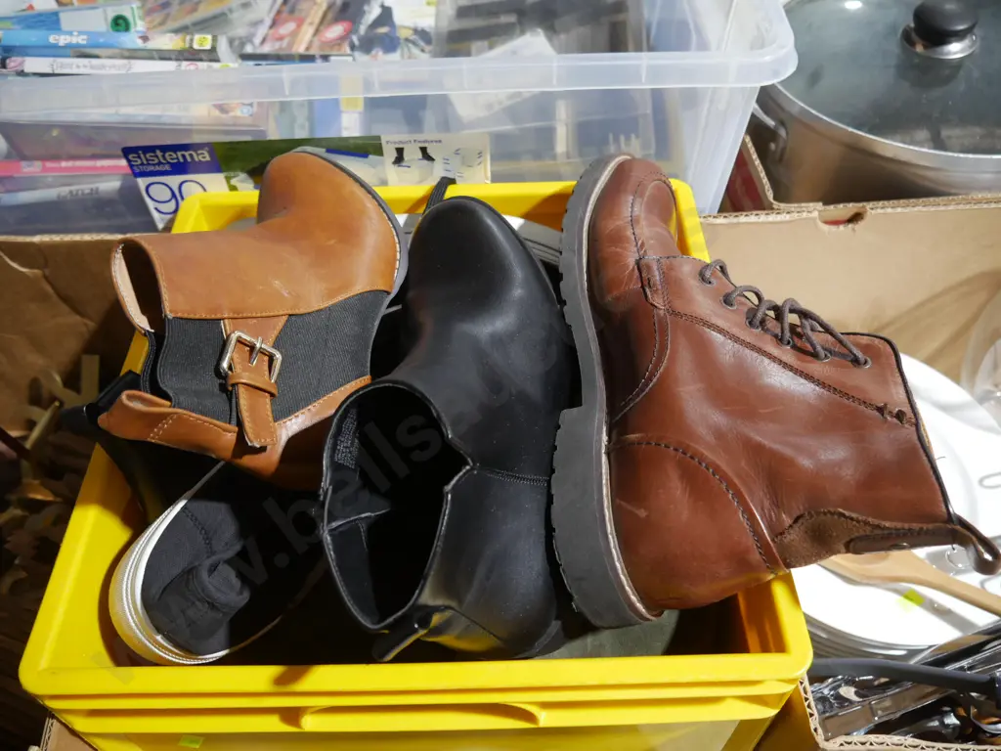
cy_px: 376
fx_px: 868
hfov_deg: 60.0
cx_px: 500
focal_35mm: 30
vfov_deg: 46.8
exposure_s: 1/60
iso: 640
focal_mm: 15
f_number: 3.6
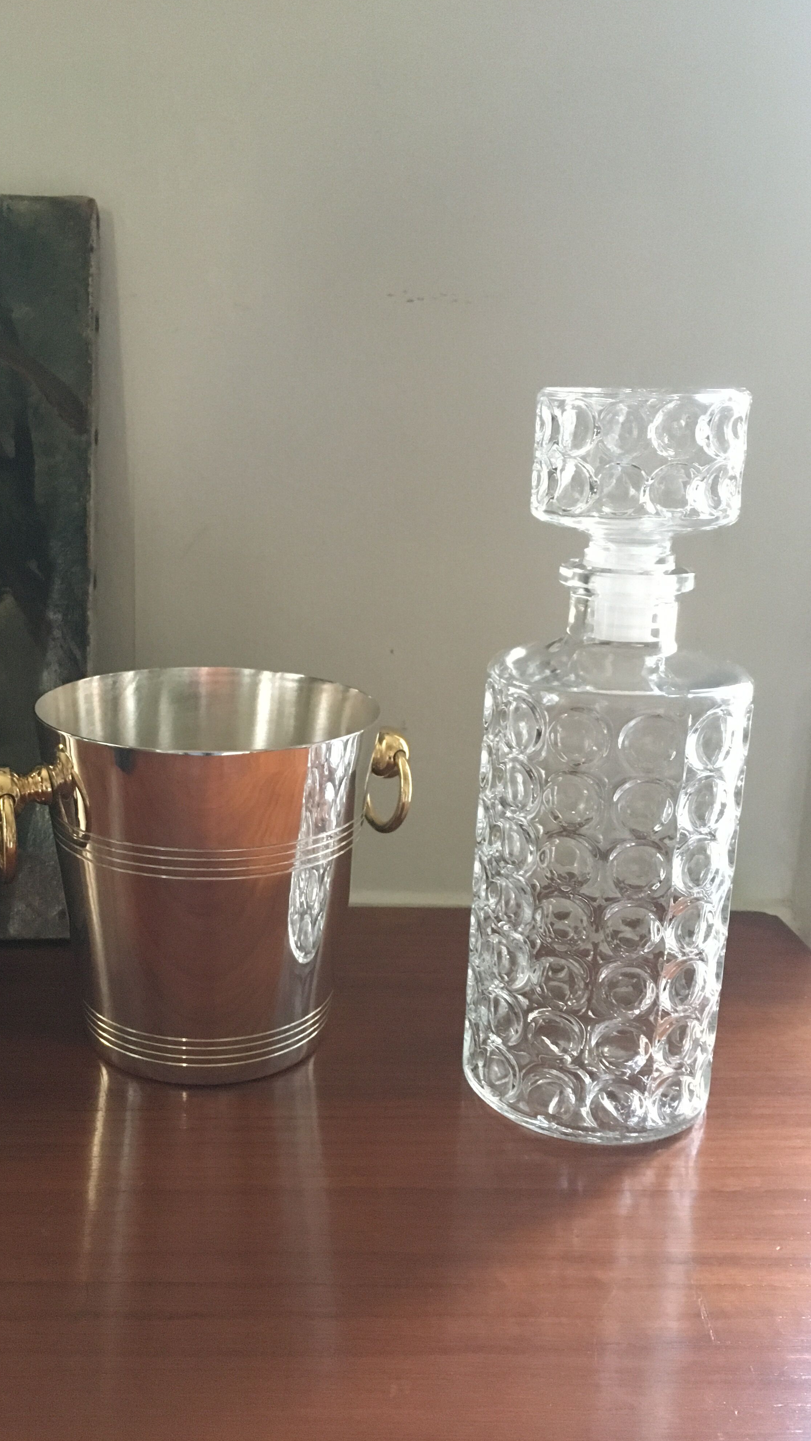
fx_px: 1223
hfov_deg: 36.4
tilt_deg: -14.3
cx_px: 293
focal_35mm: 32
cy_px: 725
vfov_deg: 61.0
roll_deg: -0.8
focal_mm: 4.15
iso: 320
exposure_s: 1/15
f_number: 2.2
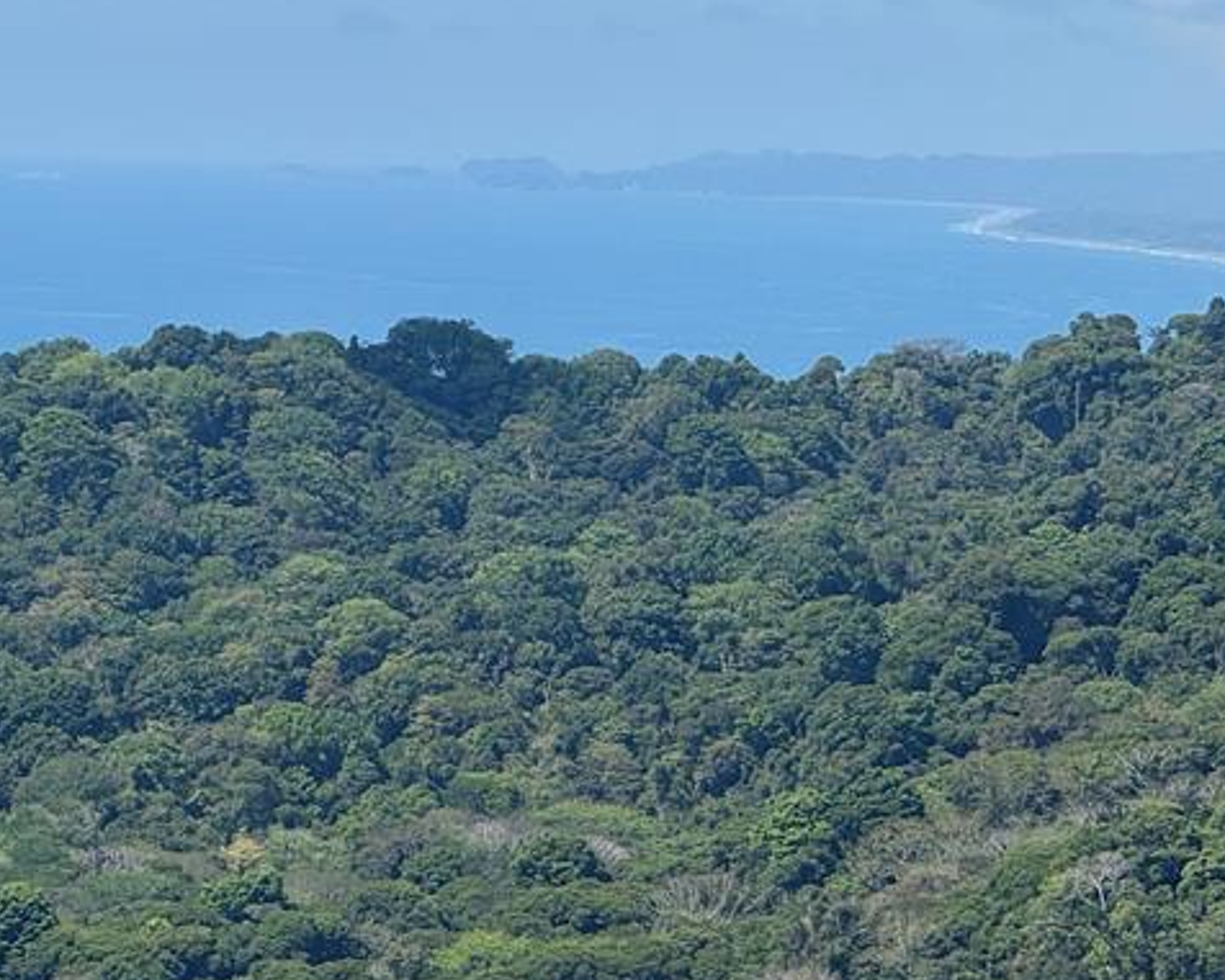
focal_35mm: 252
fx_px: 9138
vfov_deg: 6.1
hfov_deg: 7.7
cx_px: 347
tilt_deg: -1.0
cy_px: 231
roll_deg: -1.3
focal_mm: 15.66
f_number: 2.8
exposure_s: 1/1451
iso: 50
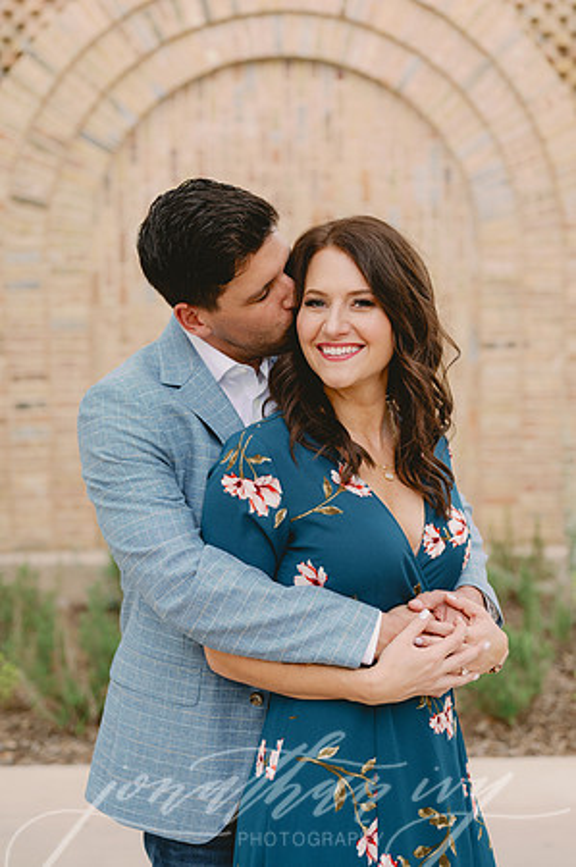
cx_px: 288
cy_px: 434
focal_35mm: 50
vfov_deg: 39.6
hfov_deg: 26.9
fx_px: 1203
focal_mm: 50
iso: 320
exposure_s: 1/640
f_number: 2.8
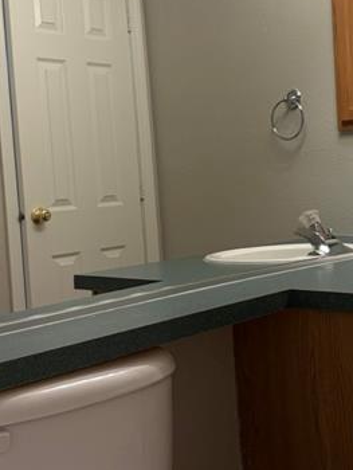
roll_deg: +3.6
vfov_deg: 33.7
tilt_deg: -1.0
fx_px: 774
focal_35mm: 57
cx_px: 235
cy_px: 196
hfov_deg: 25.6
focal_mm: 5.96
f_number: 1.6
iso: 100
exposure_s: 1/206
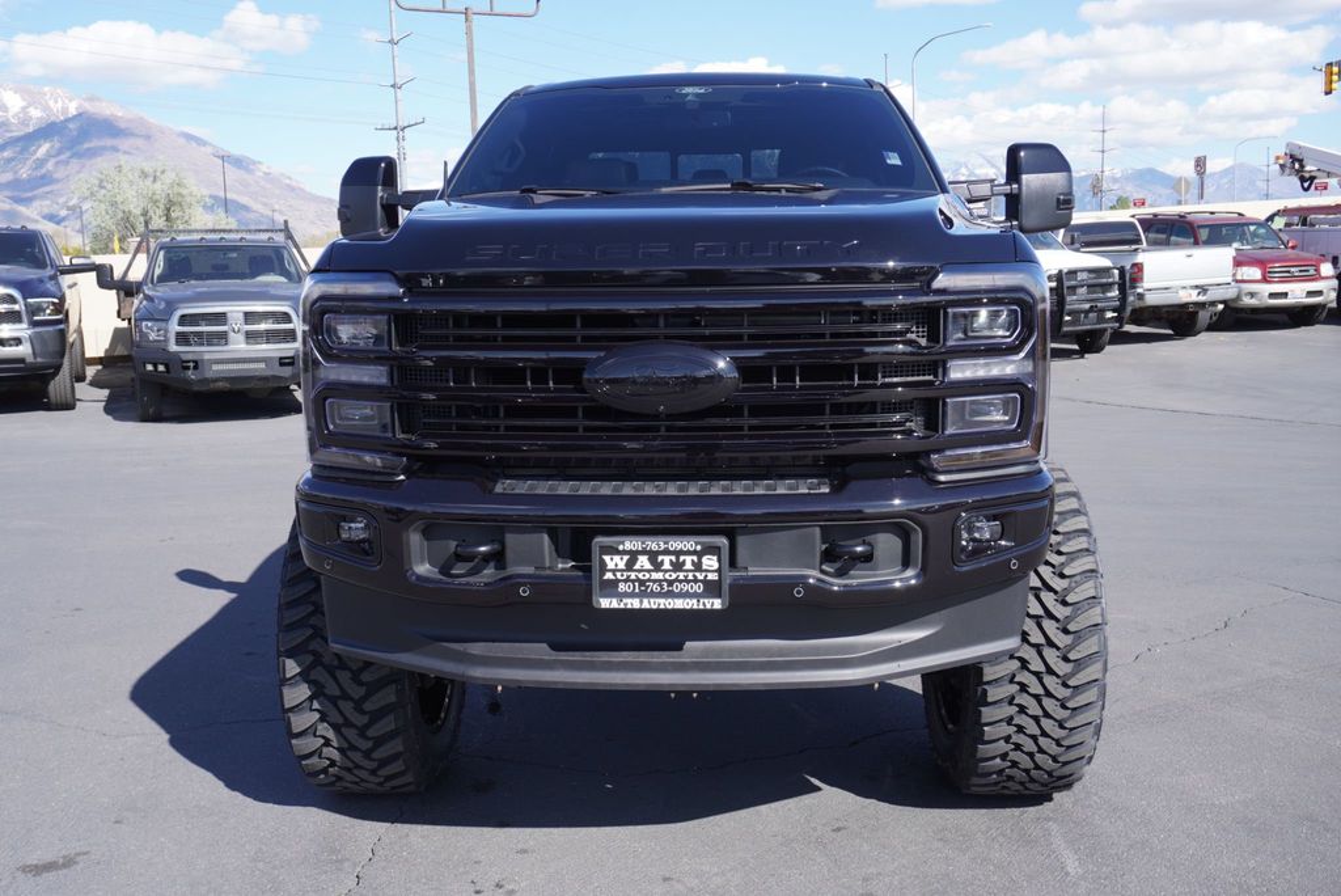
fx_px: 1286
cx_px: 670
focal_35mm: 34
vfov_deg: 38.4
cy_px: 448
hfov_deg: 55.1
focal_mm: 23
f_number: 7.1
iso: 100
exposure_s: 1/160
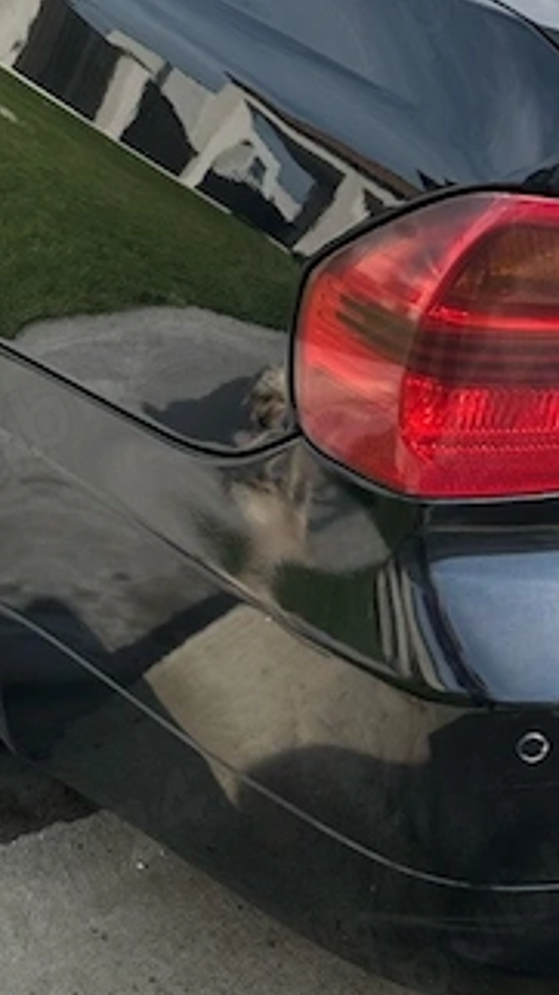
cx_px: 235
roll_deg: -5.2
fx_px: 1714
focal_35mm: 65
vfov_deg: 29.8
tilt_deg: -19.1
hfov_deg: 18.5
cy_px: -34
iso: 80
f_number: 1.78
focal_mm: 6.86
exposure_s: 1/1664
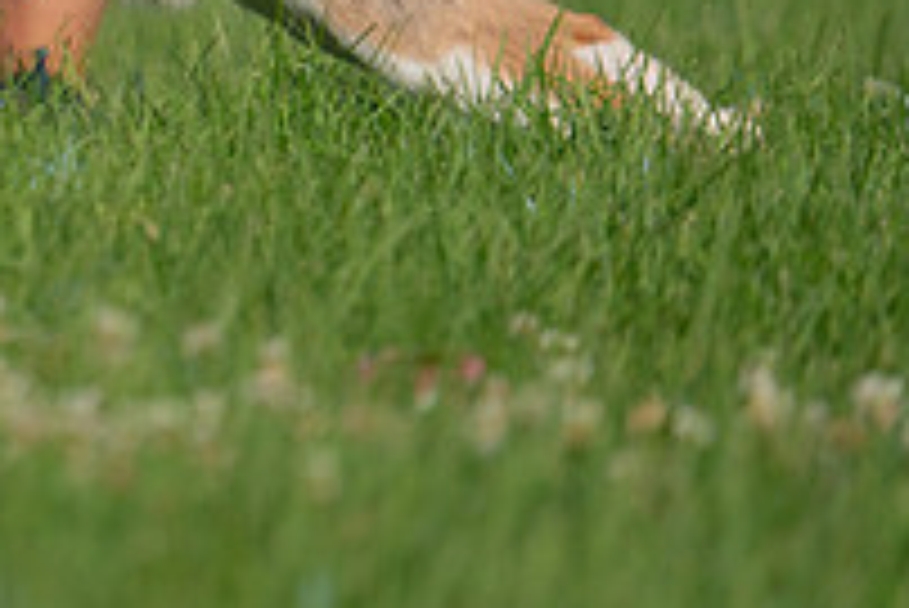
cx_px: -369
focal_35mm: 1722
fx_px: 43510
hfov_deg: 1.2
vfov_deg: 0.8
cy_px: -236
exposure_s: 1/4000
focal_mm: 600
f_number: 6.3
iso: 640
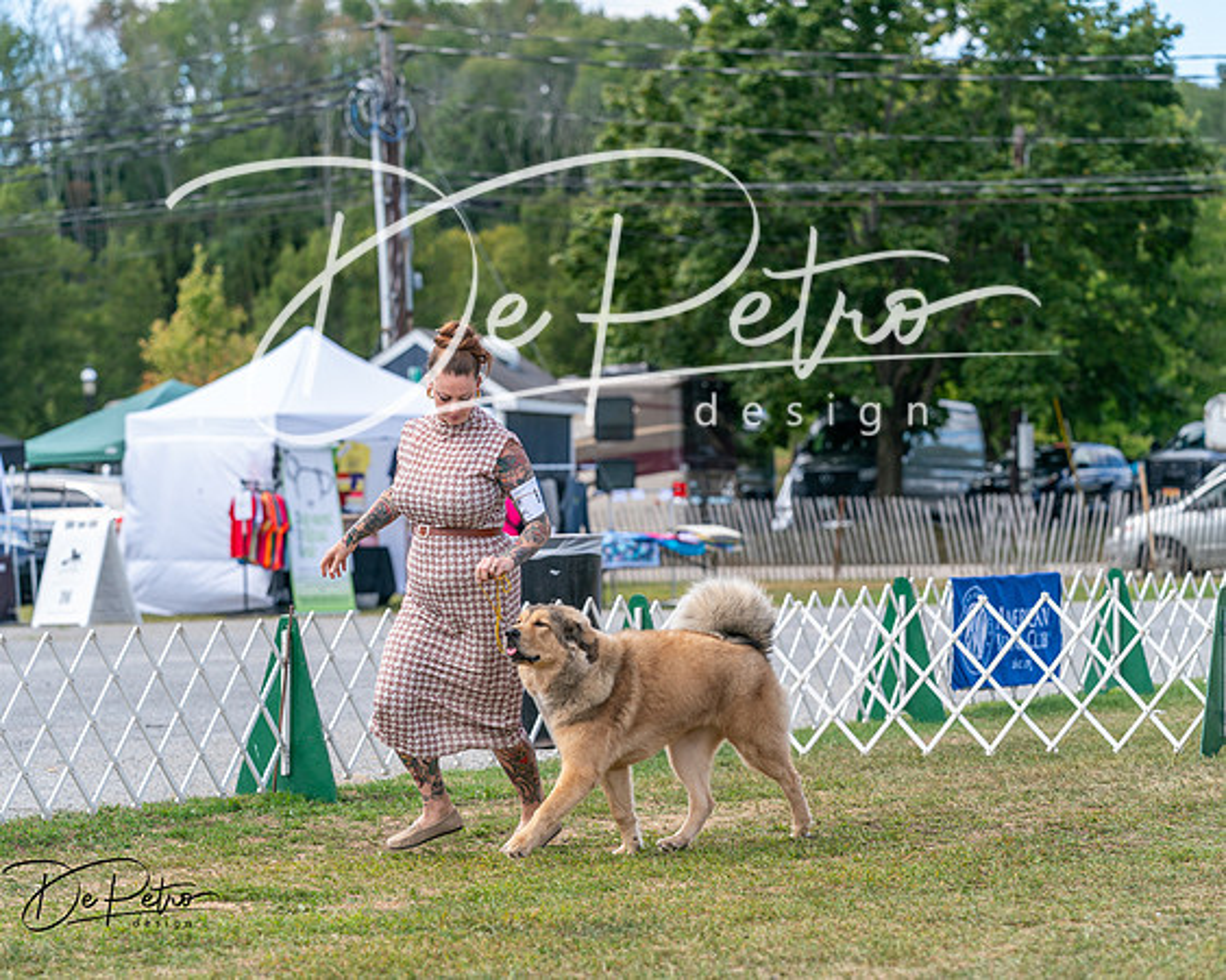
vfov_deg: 12.1
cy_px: 490
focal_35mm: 127
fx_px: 4616
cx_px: 613
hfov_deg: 15.1
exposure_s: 1/1250
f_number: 4
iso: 320
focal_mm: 113
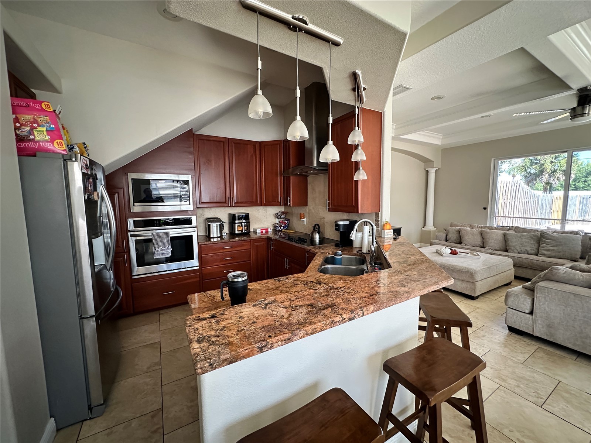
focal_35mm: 14
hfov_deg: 102.1
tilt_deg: -4.7
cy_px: 222
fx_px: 239
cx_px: 296
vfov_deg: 85.7
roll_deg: +0.0
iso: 320
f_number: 2.2
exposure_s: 1/95
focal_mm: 2.22
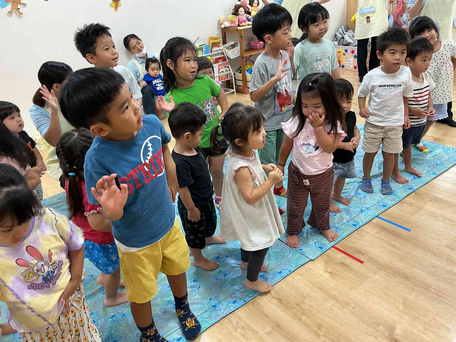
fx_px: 382
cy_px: 171
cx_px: 228
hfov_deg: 61.7
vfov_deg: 48.2
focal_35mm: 29
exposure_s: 1/60
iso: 50
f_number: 1.8
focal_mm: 3
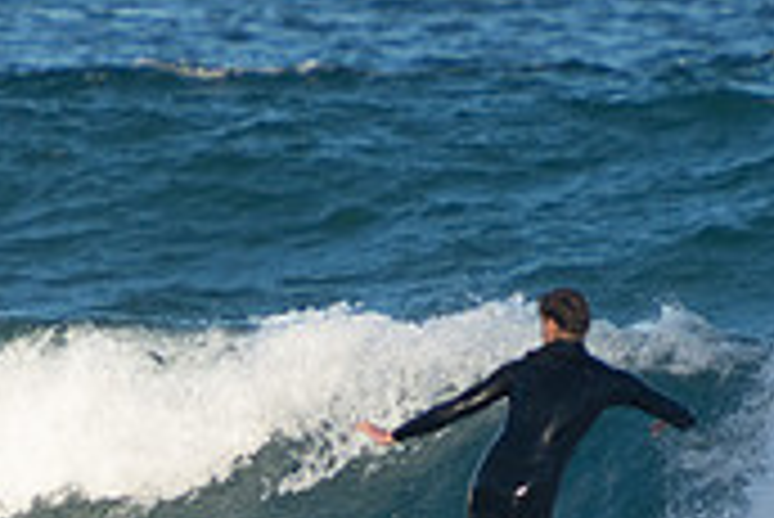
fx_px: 34729
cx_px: 472
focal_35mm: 1614
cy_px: 561
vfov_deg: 0.9
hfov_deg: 1.3
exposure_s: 1/640
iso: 220
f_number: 5.6
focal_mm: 320
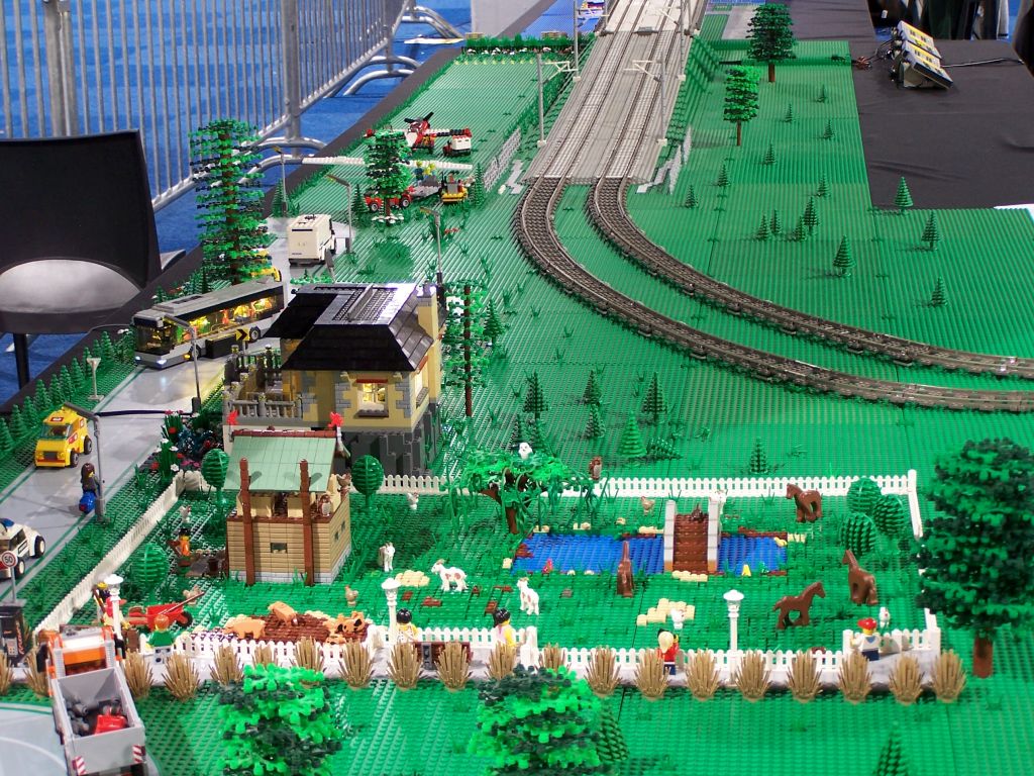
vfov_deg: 19.6
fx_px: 2240
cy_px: 388
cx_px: 517
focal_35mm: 75
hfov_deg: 26.0
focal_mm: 12.4
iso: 80
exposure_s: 1/2
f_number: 3.2
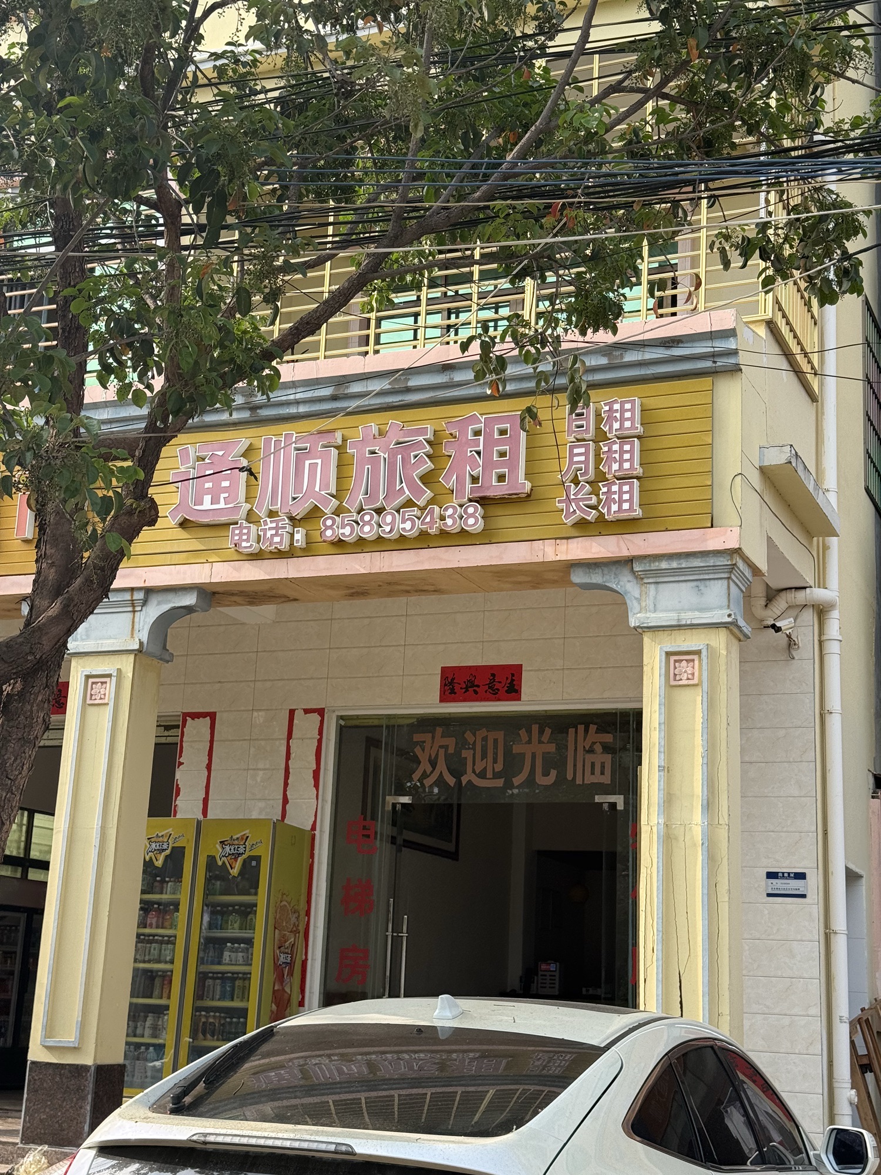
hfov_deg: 30.3
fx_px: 1629
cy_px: 588
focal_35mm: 48
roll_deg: -3.9
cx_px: 440
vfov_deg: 39.7
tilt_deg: +14.2
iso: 64
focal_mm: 6.76
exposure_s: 1/2146
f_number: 1.78
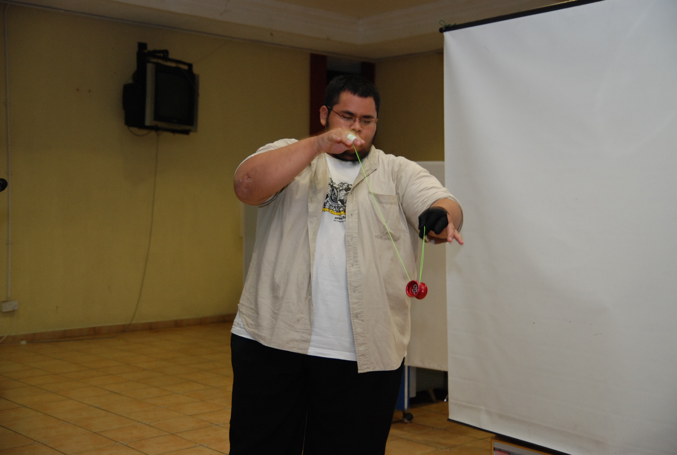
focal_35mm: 48
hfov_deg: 41.0
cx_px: 338
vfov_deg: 28.2
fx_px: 905
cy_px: 228
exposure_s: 1/125
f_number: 2.8
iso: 500
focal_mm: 32
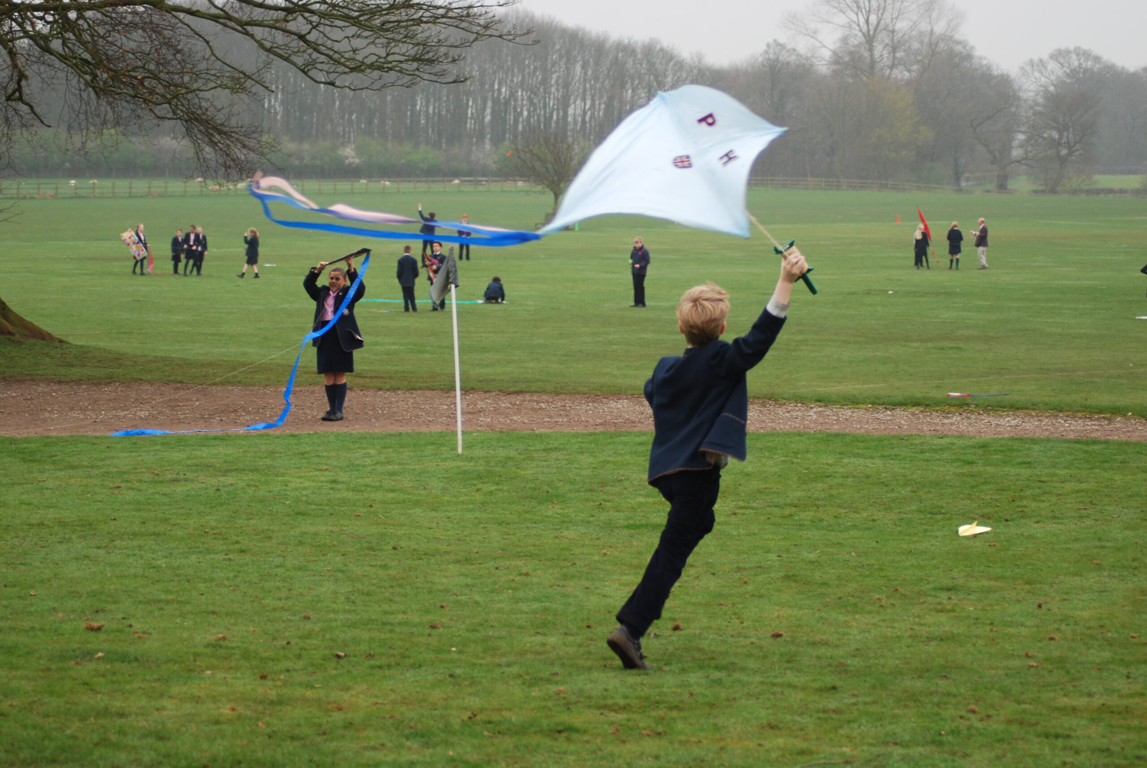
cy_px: 384
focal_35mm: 105
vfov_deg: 13.1
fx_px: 3350
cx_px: 574
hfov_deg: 19.4
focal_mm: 70
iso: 200
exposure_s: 1/250
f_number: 4
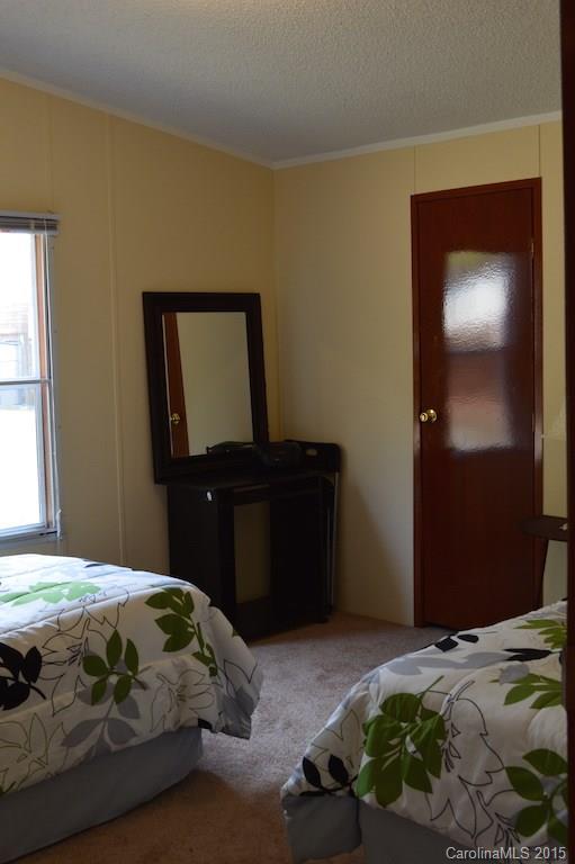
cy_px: 432
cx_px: 288
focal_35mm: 42
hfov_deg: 31.9
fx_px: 1008
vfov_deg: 46.4
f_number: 6.3
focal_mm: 28
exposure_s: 1/25
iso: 400
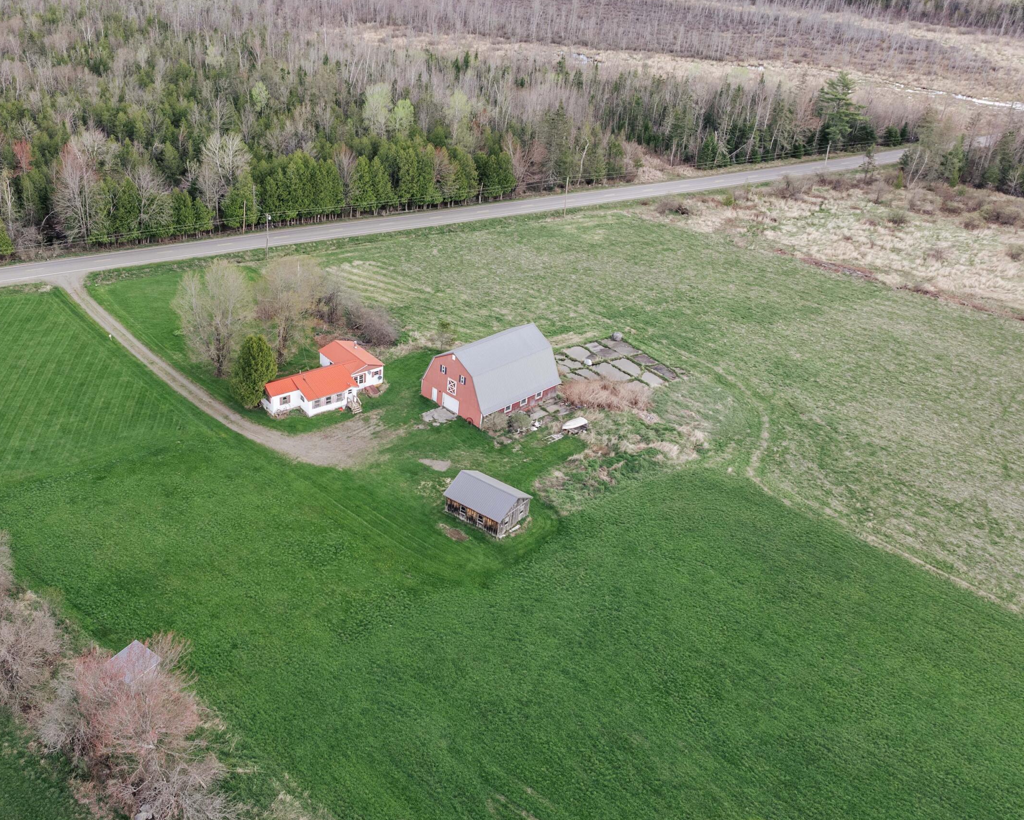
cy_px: 392
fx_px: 1000
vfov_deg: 44.5
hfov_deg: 53.1
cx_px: 340
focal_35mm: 33
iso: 100
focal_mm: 12.29
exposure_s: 1/640
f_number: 2.8
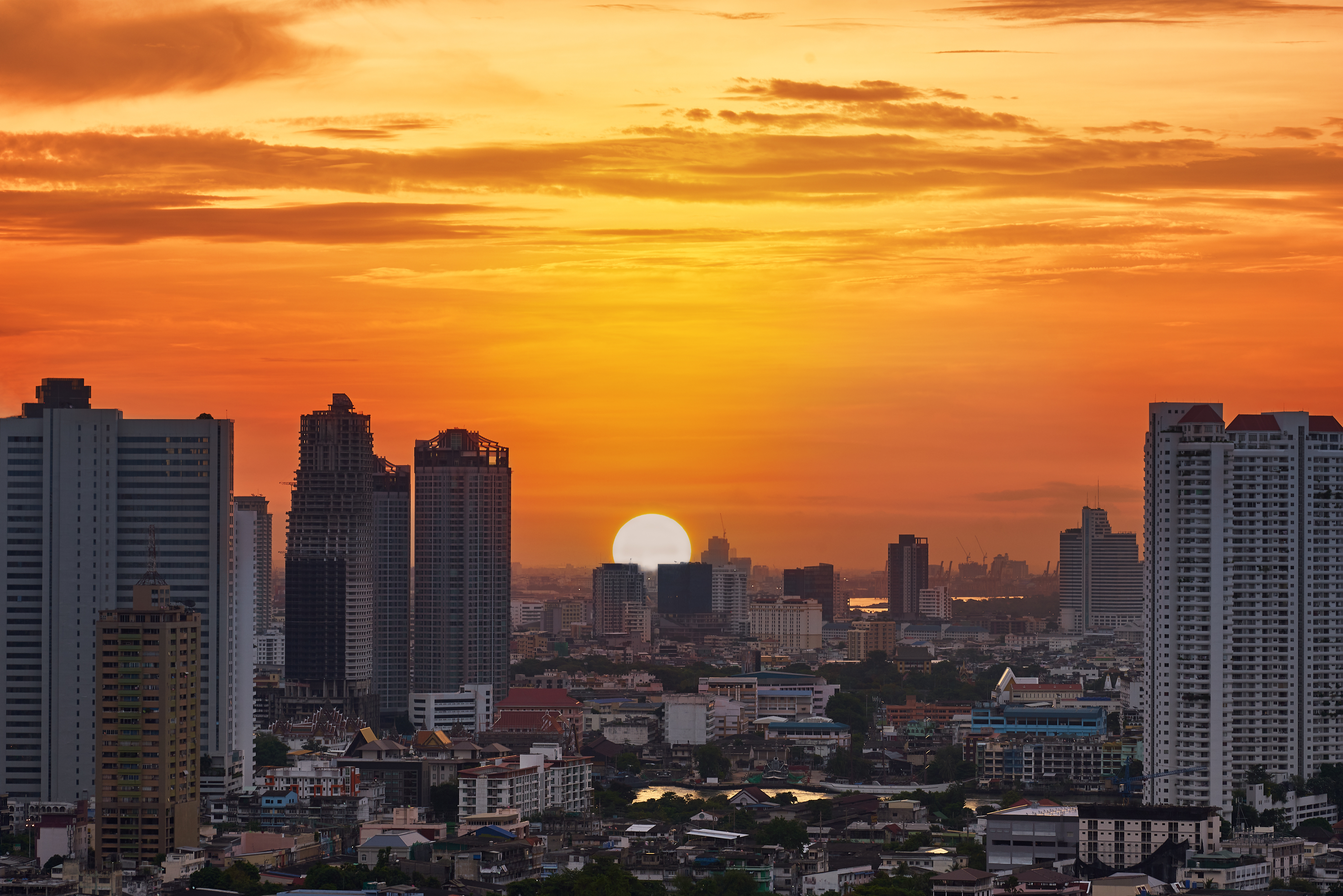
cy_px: 448
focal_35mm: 140
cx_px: 672
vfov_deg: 9.8
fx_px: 5223
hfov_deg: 14.7
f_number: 11
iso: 100
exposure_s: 1/20
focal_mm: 140
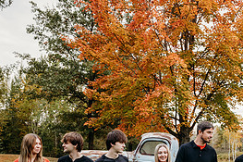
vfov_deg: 24.9
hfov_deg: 36.8
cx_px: 178
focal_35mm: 53
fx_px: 358
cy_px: 136
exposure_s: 1/250
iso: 400
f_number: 5.6
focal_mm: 24
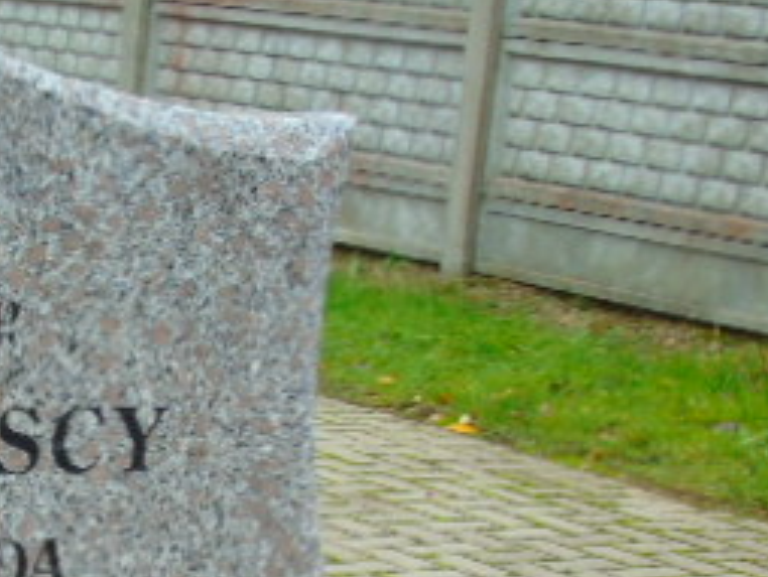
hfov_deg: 14.1
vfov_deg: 10.8
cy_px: 634
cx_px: -142
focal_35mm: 136
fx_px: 3020
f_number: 4.3
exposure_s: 1/40
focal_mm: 9.6
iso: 80
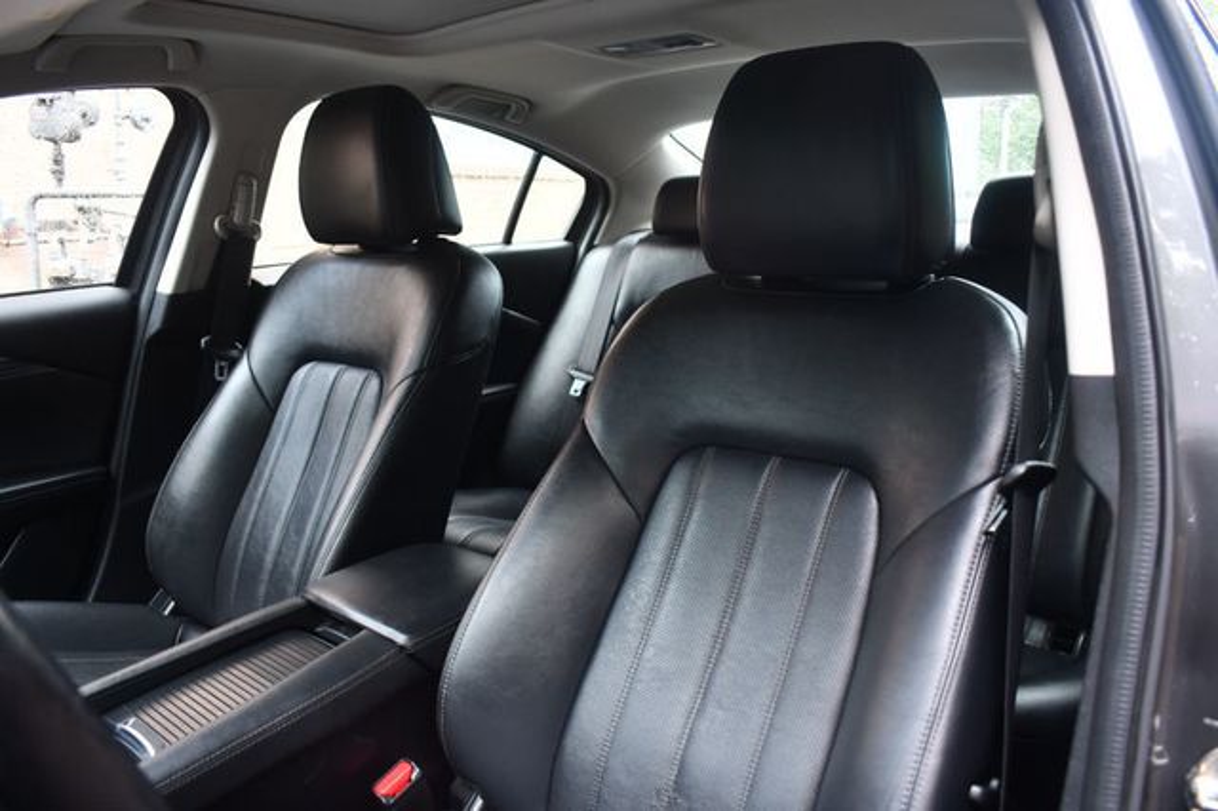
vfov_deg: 47.9
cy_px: 406
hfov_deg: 67.4
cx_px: 609
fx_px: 913
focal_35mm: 27
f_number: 3.5
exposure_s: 1/125
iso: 900
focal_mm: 18
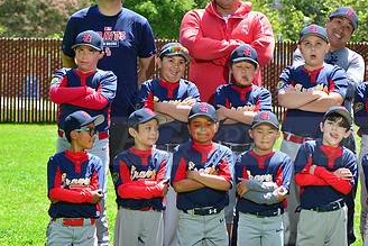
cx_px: 298
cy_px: 132
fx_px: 1554
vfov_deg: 9.0
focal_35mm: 152
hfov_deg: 13.4
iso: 200
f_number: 8
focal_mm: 86
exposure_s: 1/200
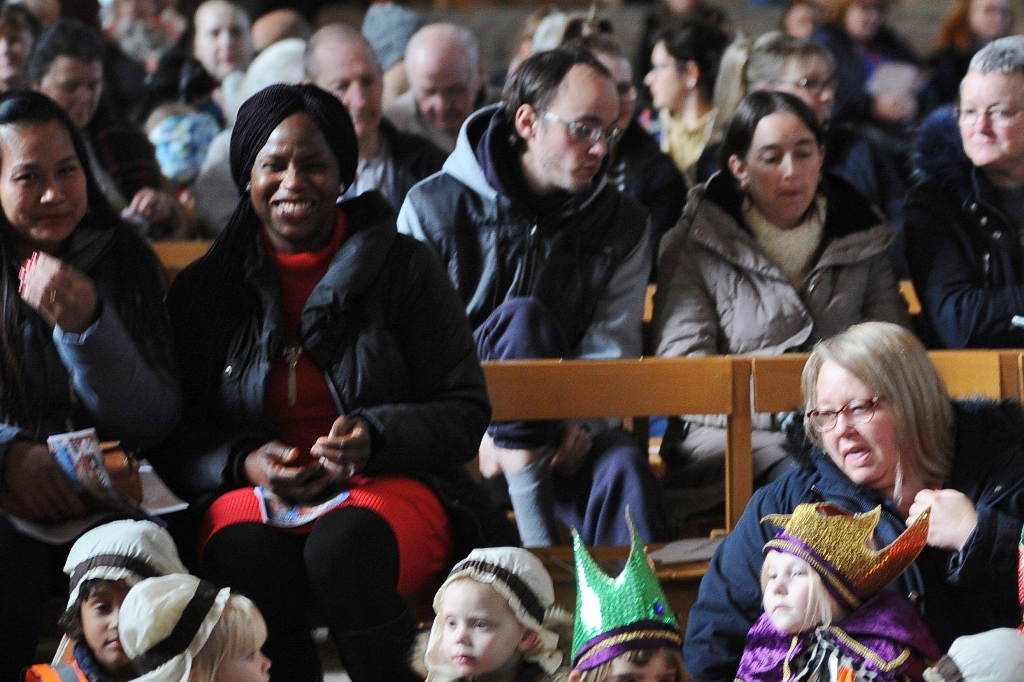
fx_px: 5430
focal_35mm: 191
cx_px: 911
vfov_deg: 7.2
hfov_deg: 10.7
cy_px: 491
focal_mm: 105
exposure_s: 1/100
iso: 1600
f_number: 2.8
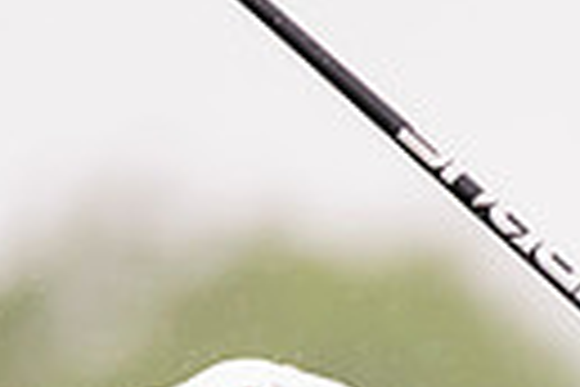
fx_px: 29014
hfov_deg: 1.1
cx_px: 306
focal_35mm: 1801
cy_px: 857
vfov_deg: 0.8
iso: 2000
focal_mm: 400
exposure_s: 1/2000
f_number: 5.6
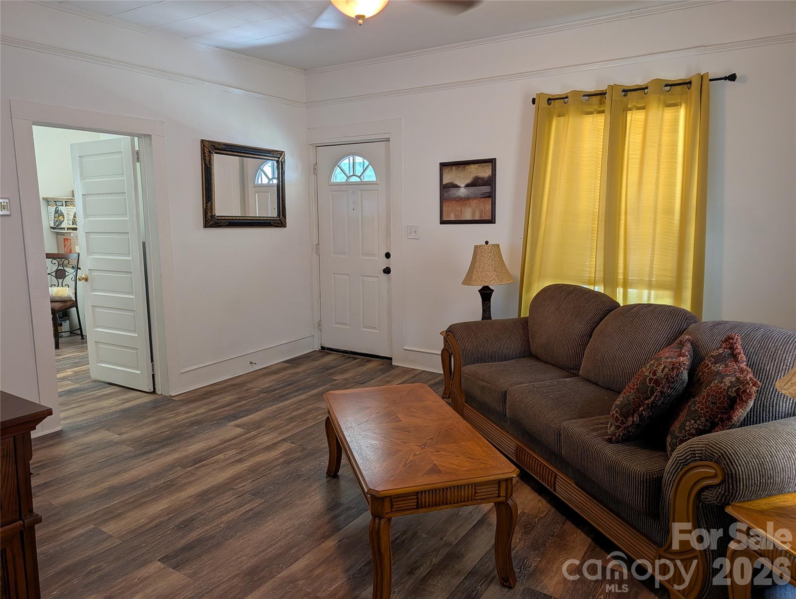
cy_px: 300
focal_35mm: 24
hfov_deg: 71.5
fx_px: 553
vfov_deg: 56.9
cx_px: 398
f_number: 1.68
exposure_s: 1/30
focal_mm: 6.9
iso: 23
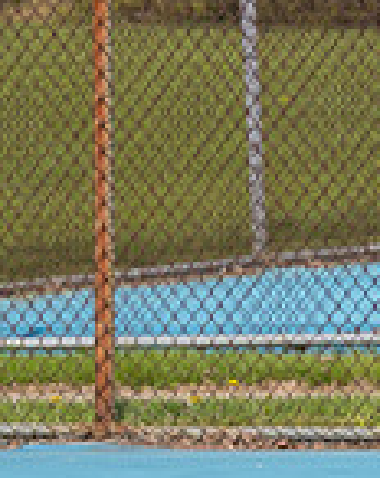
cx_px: -295
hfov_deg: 1.4
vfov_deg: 1.8
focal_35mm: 1065
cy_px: 288
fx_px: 15035
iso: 320
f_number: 5.6
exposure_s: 1/1600
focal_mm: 190
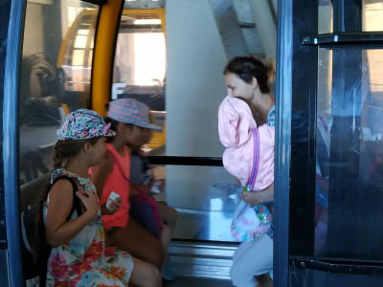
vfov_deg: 56.8
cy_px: 144
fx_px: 266
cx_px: 192
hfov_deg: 71.6
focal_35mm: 24
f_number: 1.9
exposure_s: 1/25
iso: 200
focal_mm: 3.94
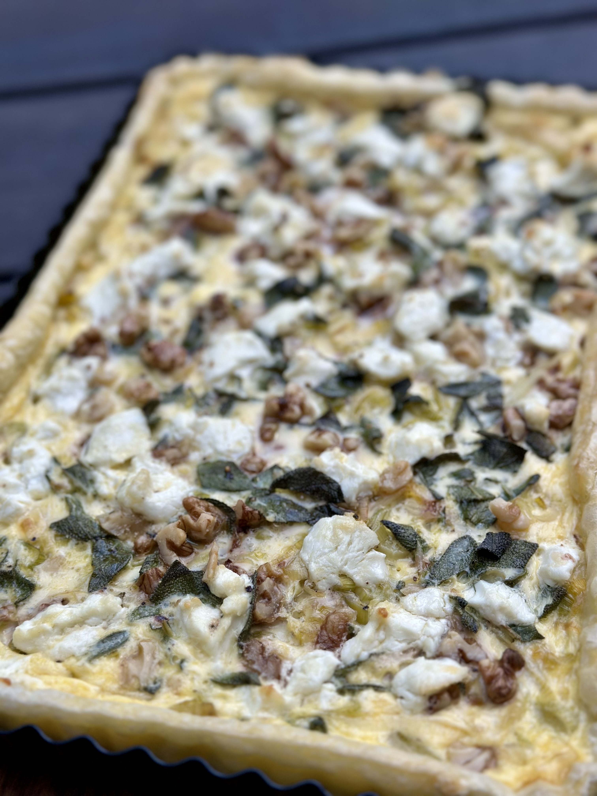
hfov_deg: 30.3
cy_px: 398
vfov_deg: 39.7
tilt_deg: -46.0
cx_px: 298
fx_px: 1104
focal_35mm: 48
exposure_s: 1/227
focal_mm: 6.86
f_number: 1.78
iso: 80
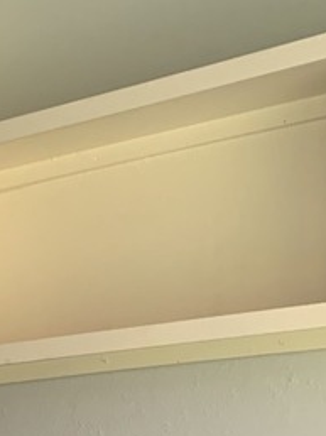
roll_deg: +2.6
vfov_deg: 16.2
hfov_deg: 12.9
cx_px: -144
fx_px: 1371
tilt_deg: -7.4
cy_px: 695
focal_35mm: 109
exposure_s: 1/60
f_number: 1.8
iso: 200
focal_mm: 4.25
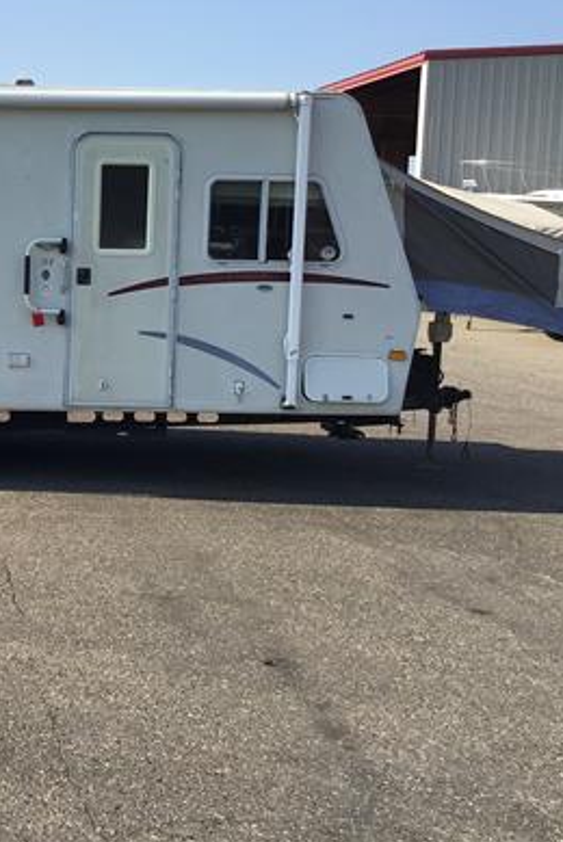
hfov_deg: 23.8
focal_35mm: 53
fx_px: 1241
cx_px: -74
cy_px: 325
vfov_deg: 37.3
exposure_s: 1/1181
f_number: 2.4
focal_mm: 3.3
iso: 25
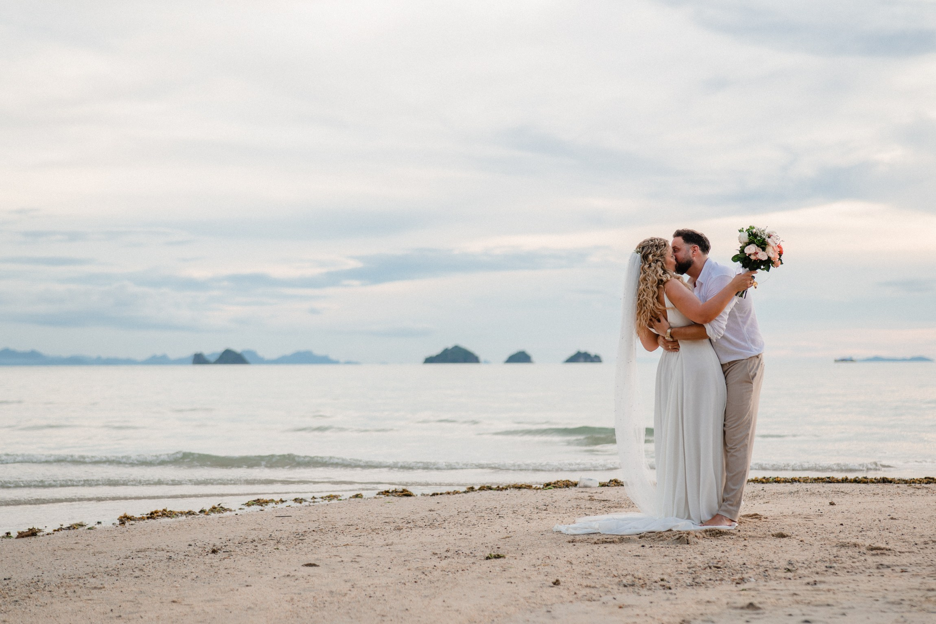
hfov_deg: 38.3
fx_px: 1347
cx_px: 468
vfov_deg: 26.1
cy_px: 312
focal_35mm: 52
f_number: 2
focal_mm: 50
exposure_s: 1/400
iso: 160
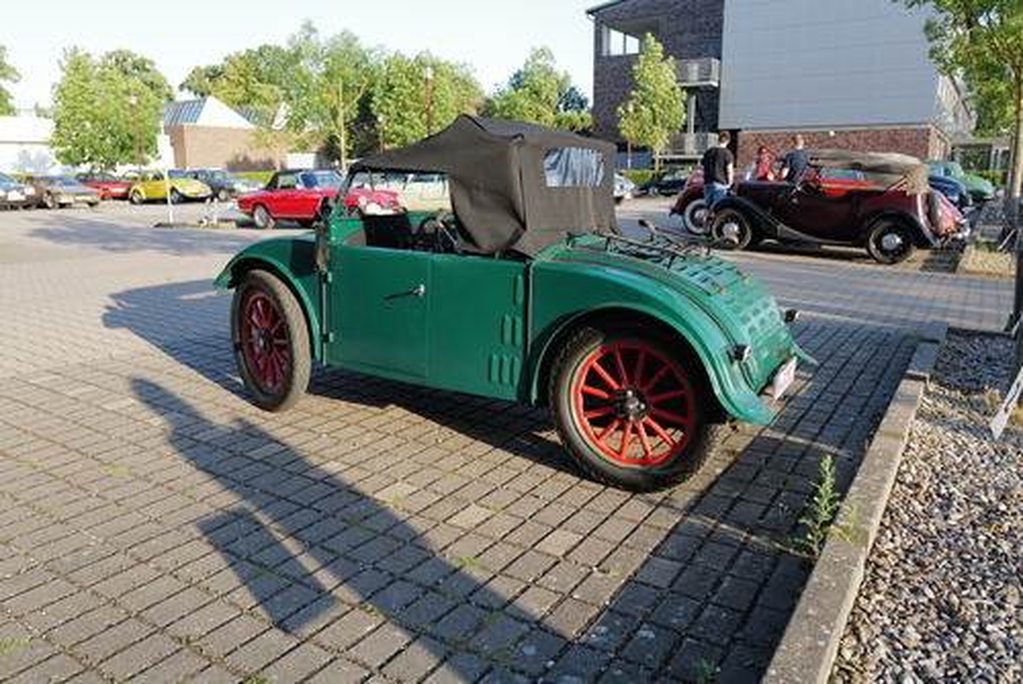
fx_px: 796
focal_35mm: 28
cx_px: 512
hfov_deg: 65.4
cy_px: 342
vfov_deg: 46.5
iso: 100
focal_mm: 28
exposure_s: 1/160
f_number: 4.5
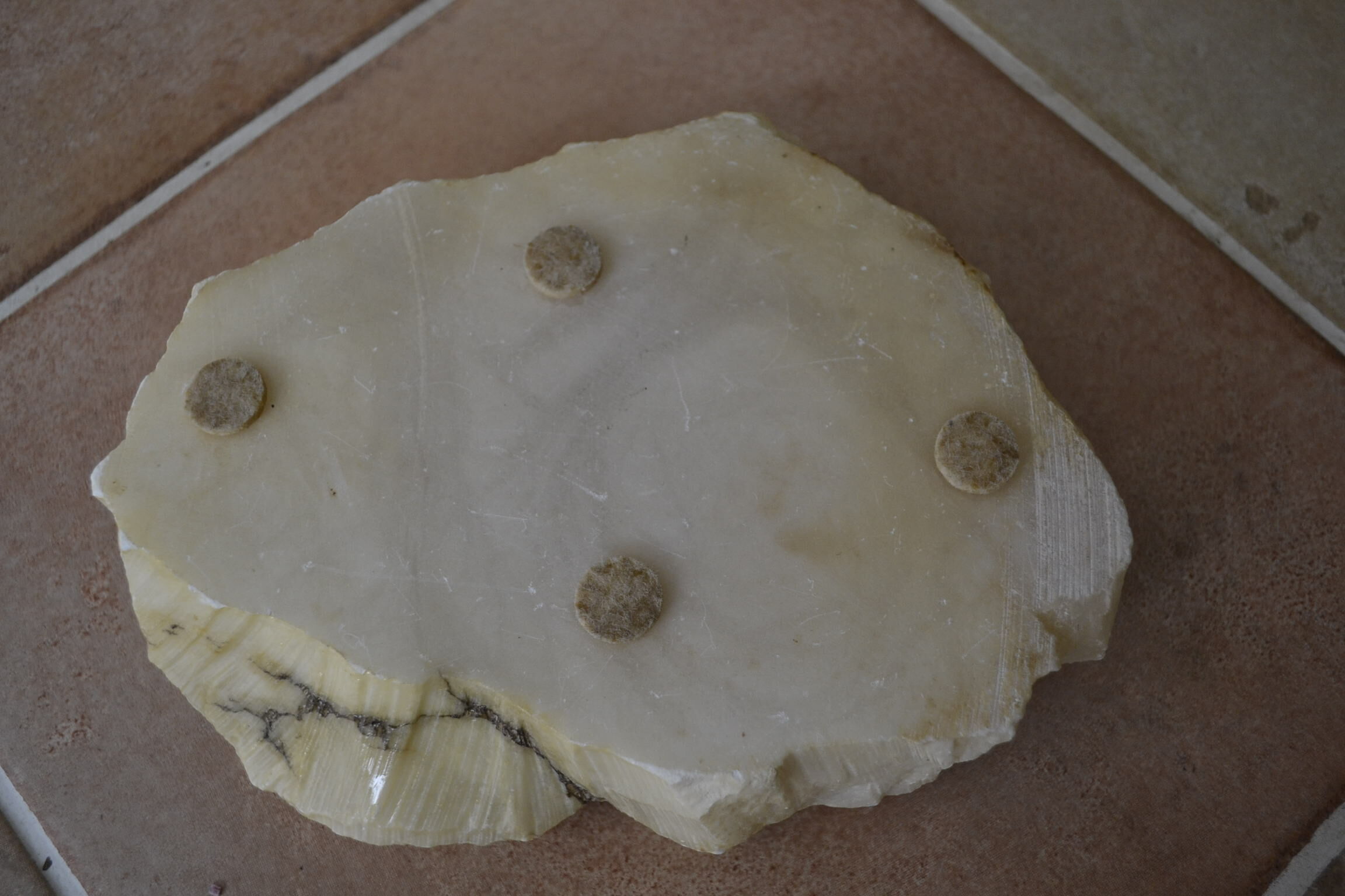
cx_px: 672
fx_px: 1233
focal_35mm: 33
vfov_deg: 40.0
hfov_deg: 57.2
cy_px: 448
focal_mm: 22
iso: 640
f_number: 3.8
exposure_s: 1/60
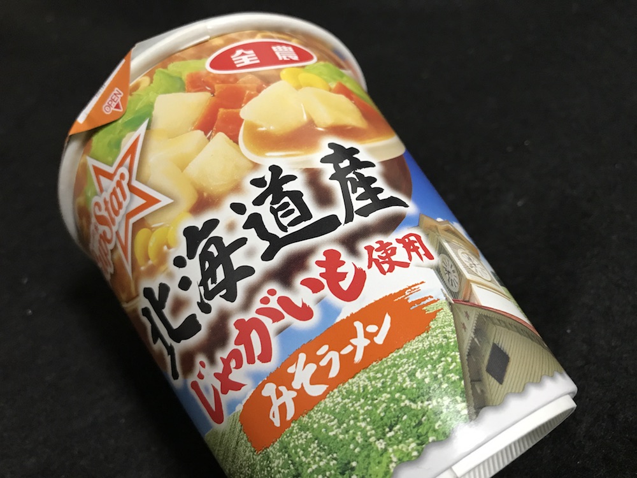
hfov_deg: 63.4
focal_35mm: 28
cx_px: 318
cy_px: 239
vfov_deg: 49.7
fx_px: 515
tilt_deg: -46.3
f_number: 1.8
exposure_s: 1/15
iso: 50
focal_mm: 3.99
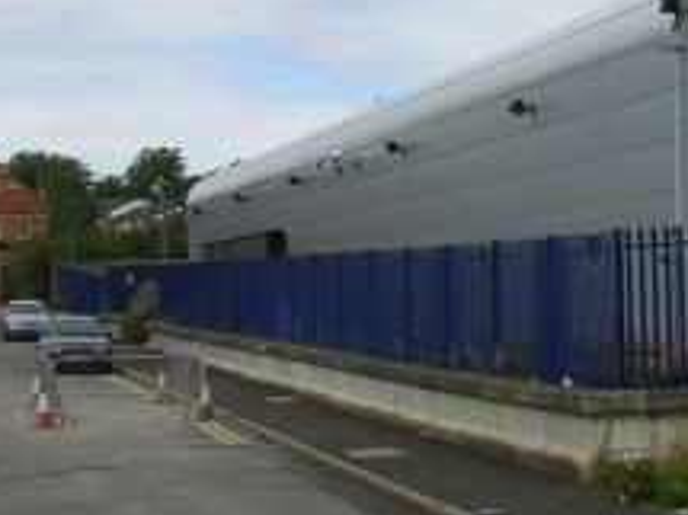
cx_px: 752
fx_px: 2245
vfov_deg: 13.0
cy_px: 86
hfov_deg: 16.9
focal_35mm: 113
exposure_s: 1/332
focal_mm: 5.8
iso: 50
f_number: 5.6
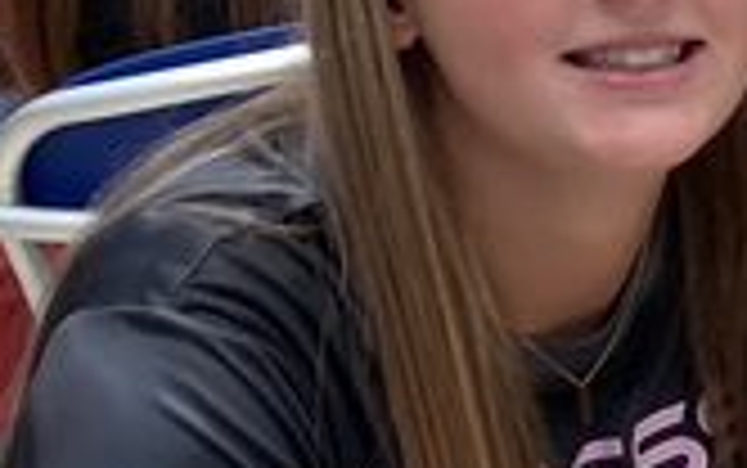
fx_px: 3728
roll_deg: -0.4
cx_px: 2048
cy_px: 459
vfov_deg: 7.2
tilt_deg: -23.2
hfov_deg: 9.5
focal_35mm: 183
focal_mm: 3.99
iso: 64
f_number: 1.8
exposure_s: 1/120
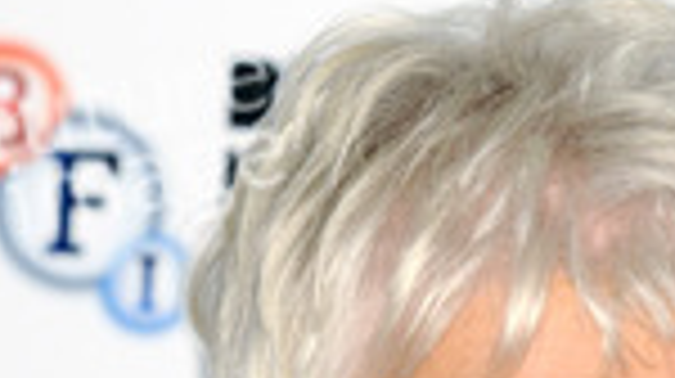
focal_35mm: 650
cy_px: 837
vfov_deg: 1.9
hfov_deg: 3.3
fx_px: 11629
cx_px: 547
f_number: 4.5
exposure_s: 1/160
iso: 320
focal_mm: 155
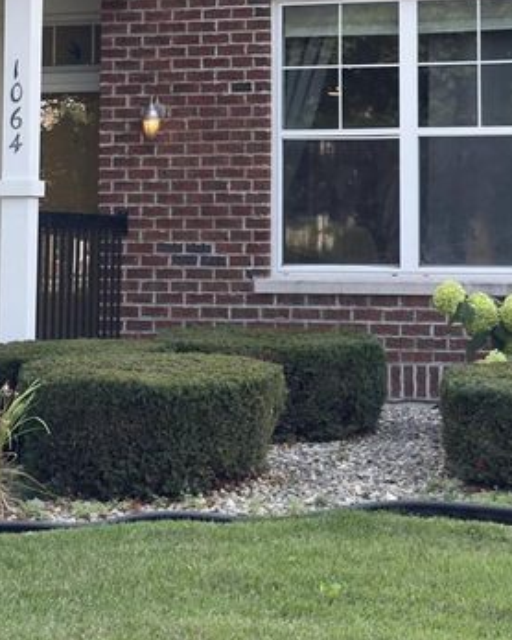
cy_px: 62
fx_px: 1703
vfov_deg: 20.8
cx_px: 278
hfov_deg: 17.1
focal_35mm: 90
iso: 50
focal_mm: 6.76
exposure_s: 1/523
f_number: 1.78
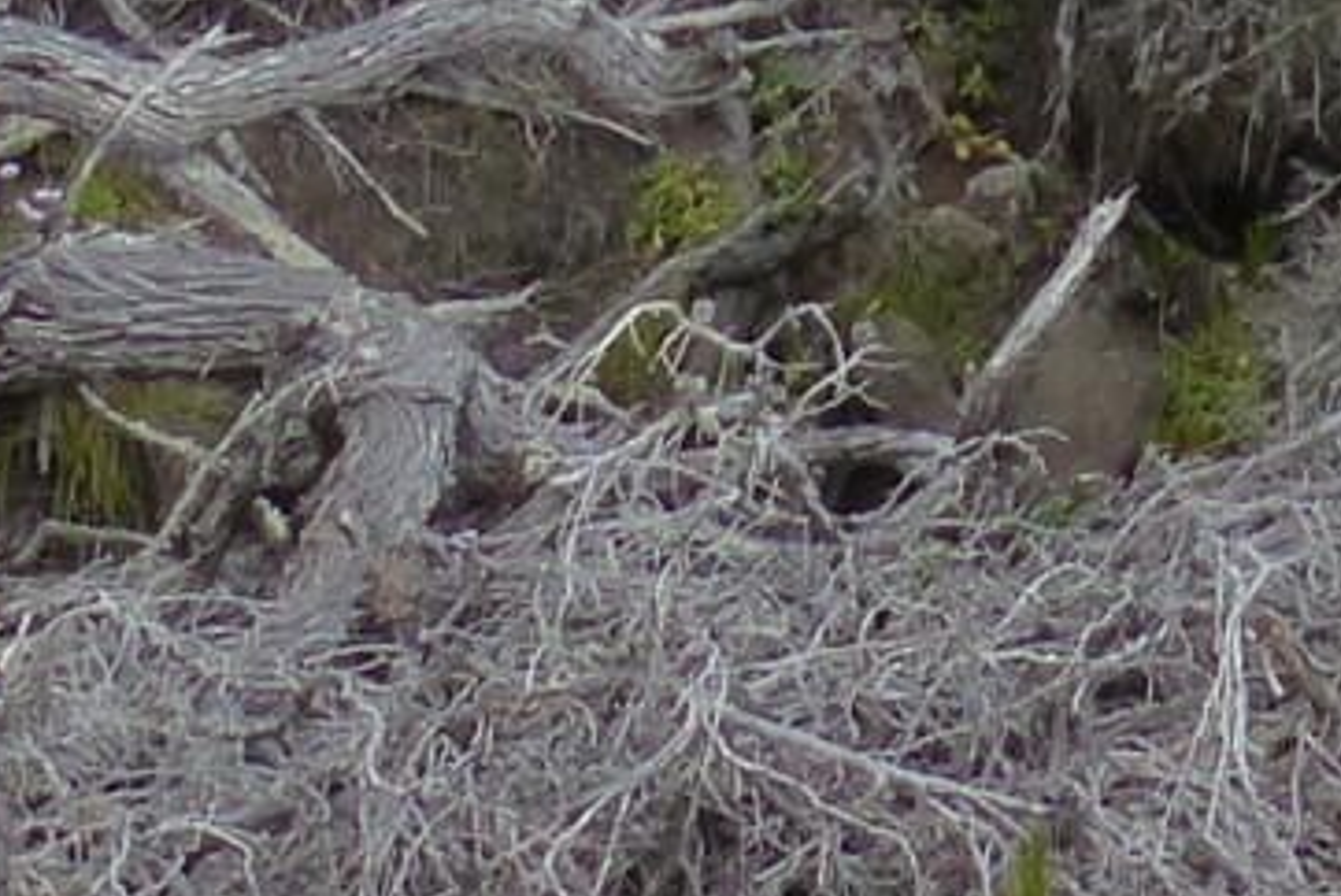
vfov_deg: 7.2
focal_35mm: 147
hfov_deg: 13.0
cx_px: 2141
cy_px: -2521
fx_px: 5480
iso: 160
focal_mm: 4.5
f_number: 4
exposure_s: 1/400
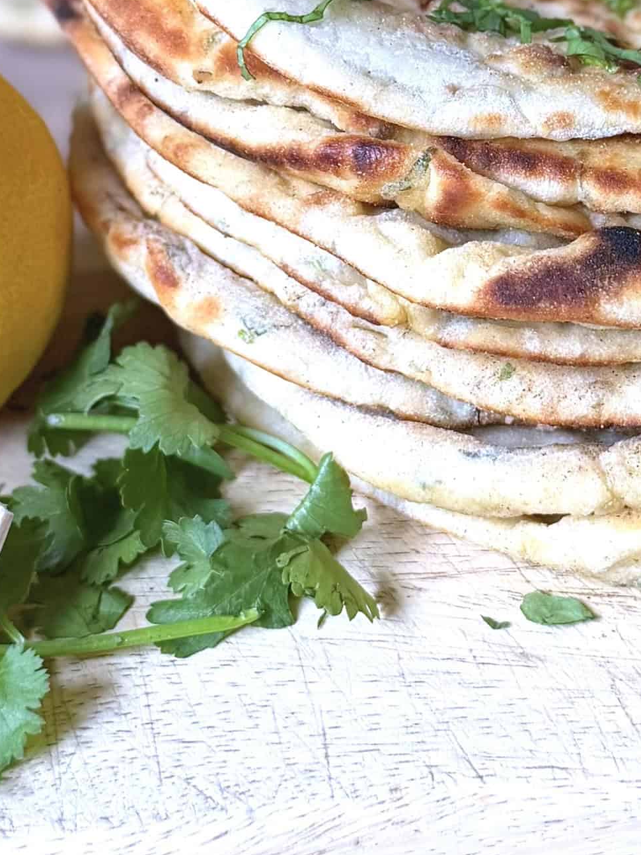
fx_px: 938
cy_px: 276
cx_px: 278
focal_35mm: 38
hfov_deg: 37.7
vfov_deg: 48.0
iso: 200
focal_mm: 6.8
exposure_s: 1/117
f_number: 1.8
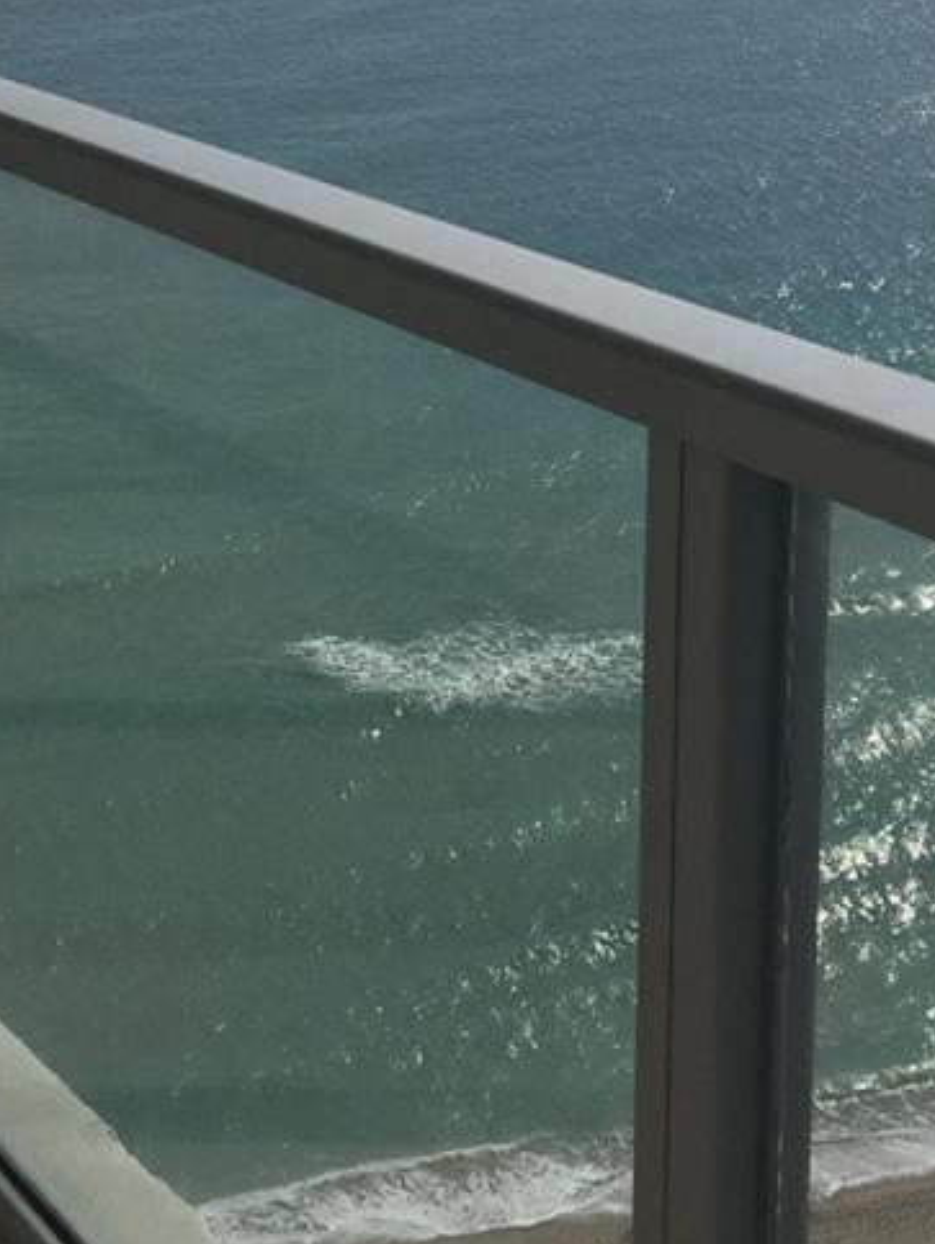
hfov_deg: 20.2
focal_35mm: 72
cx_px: 185
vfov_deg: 26.0
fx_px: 2590
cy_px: 80
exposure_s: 1/5650
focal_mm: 4.15
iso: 32
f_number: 2.2
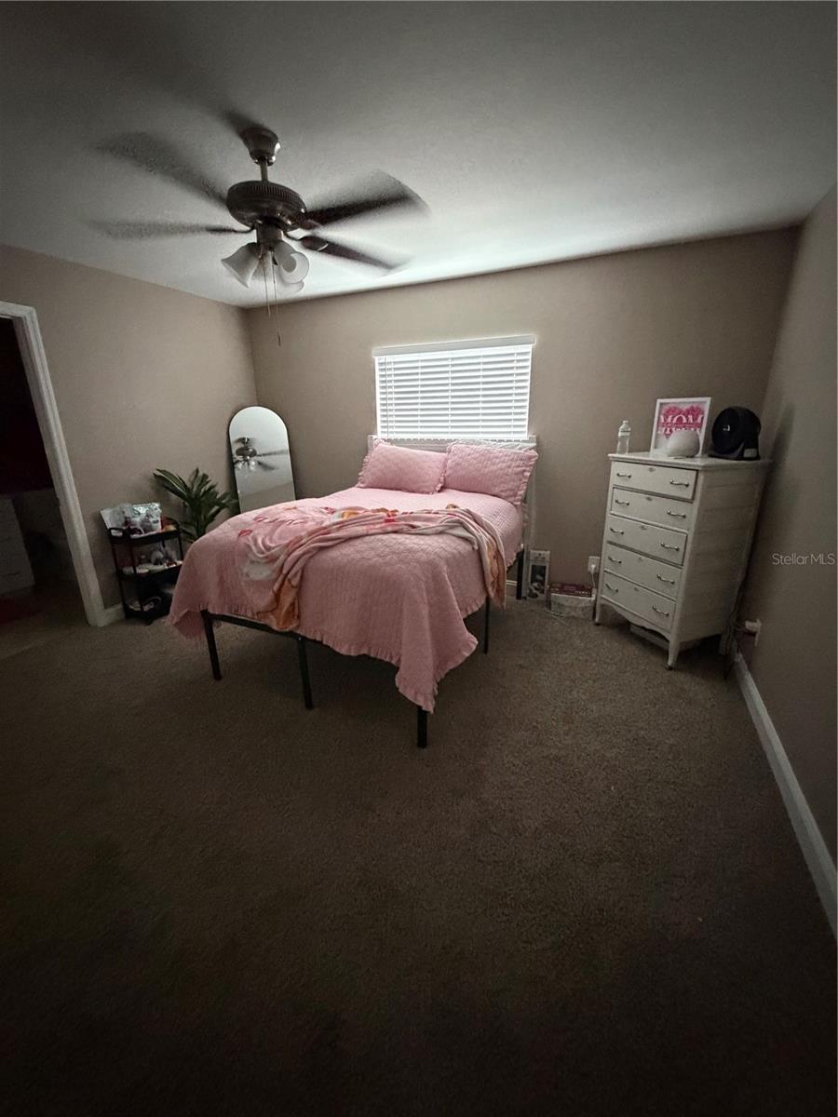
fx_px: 452
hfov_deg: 85.7
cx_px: 419
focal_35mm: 14
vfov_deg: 102.1
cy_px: 558
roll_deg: +0.7
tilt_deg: -17.2
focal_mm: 2.22
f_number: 2.2
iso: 1250
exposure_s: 1/40
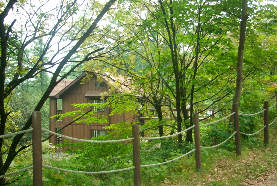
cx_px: 138
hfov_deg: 49.5
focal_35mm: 39
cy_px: 93
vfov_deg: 34.3
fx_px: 301
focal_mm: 26
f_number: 4
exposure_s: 1/45
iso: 100
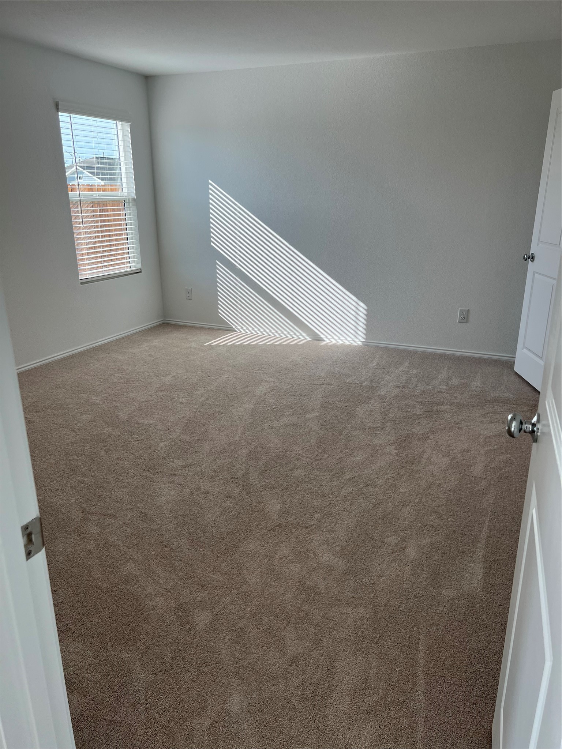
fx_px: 563
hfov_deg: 53.1
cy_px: 374
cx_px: 281
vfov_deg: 67.3
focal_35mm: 26
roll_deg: -0.4
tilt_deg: -16.9
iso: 50
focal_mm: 5.7
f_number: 1.5
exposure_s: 1/572
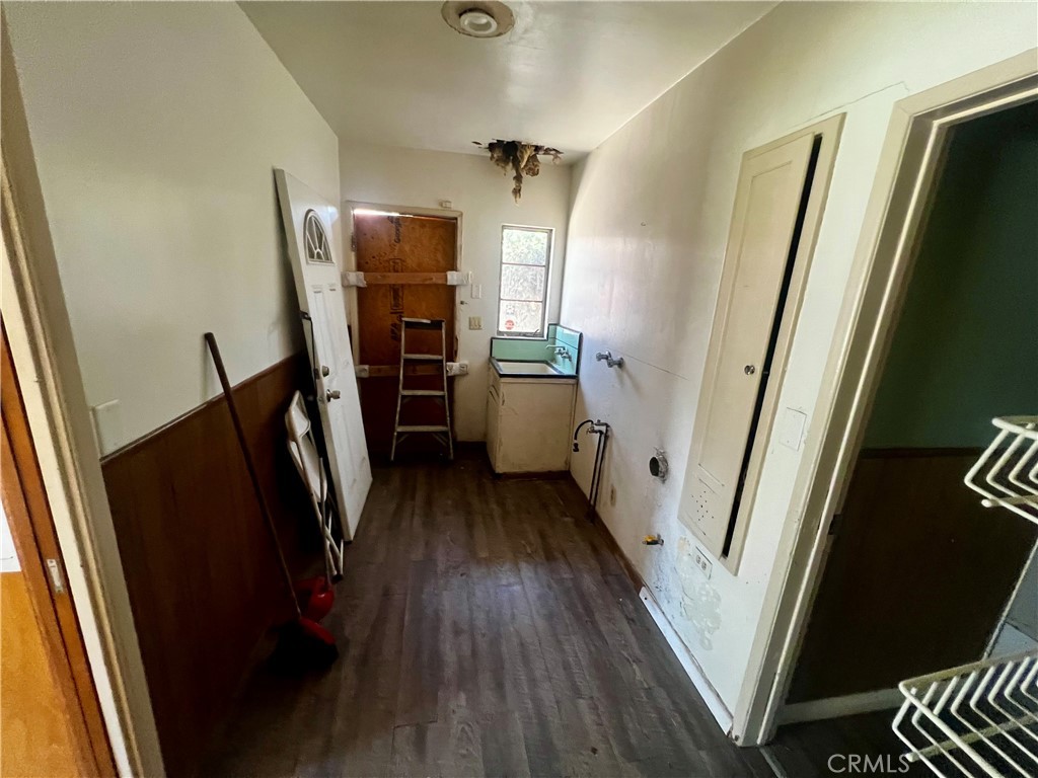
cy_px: 389
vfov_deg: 89.9
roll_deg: -3.1
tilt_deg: -13.9
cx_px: 519
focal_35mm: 13
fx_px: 390
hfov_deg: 106.2
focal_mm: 1.57
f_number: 1.8
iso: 640
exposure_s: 1/60
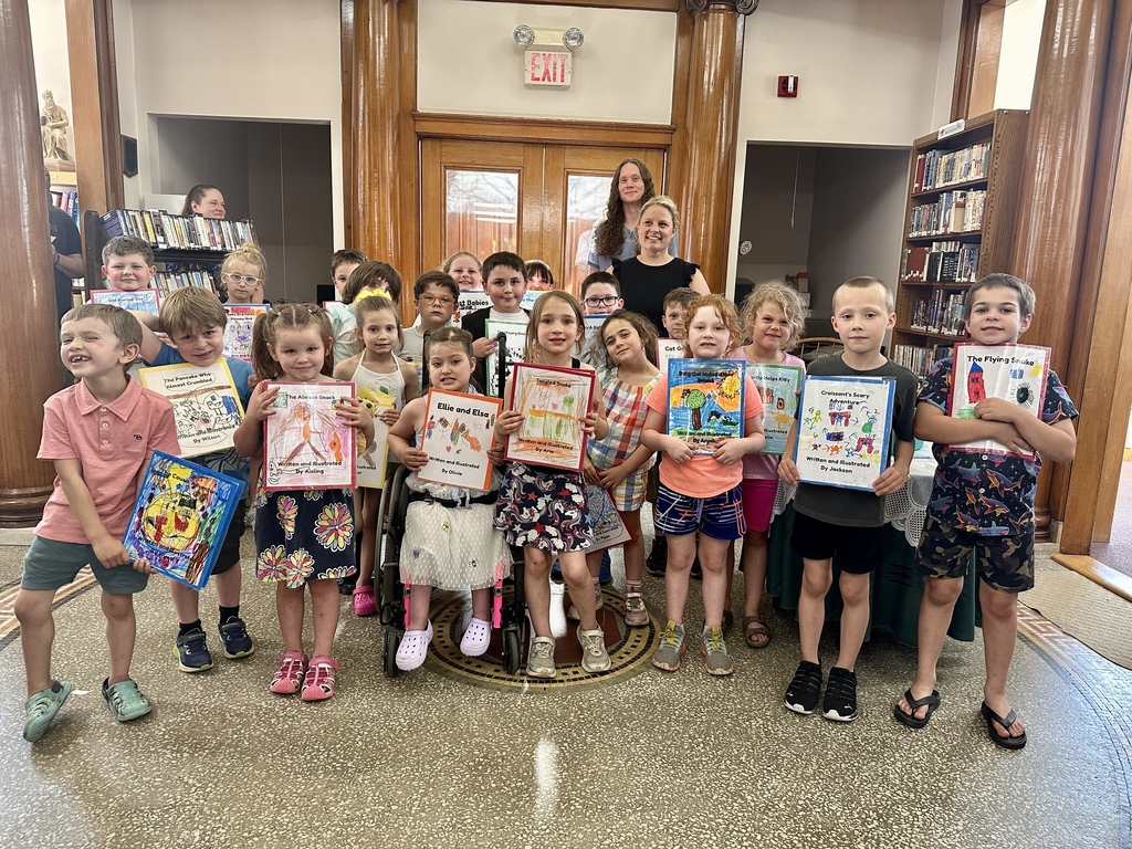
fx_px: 785
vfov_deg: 56.8
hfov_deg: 71.6
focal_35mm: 24
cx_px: 566
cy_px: 424
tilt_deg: -9.0
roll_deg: -1.4
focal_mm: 6.86
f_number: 1.78
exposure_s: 1/60
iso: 250
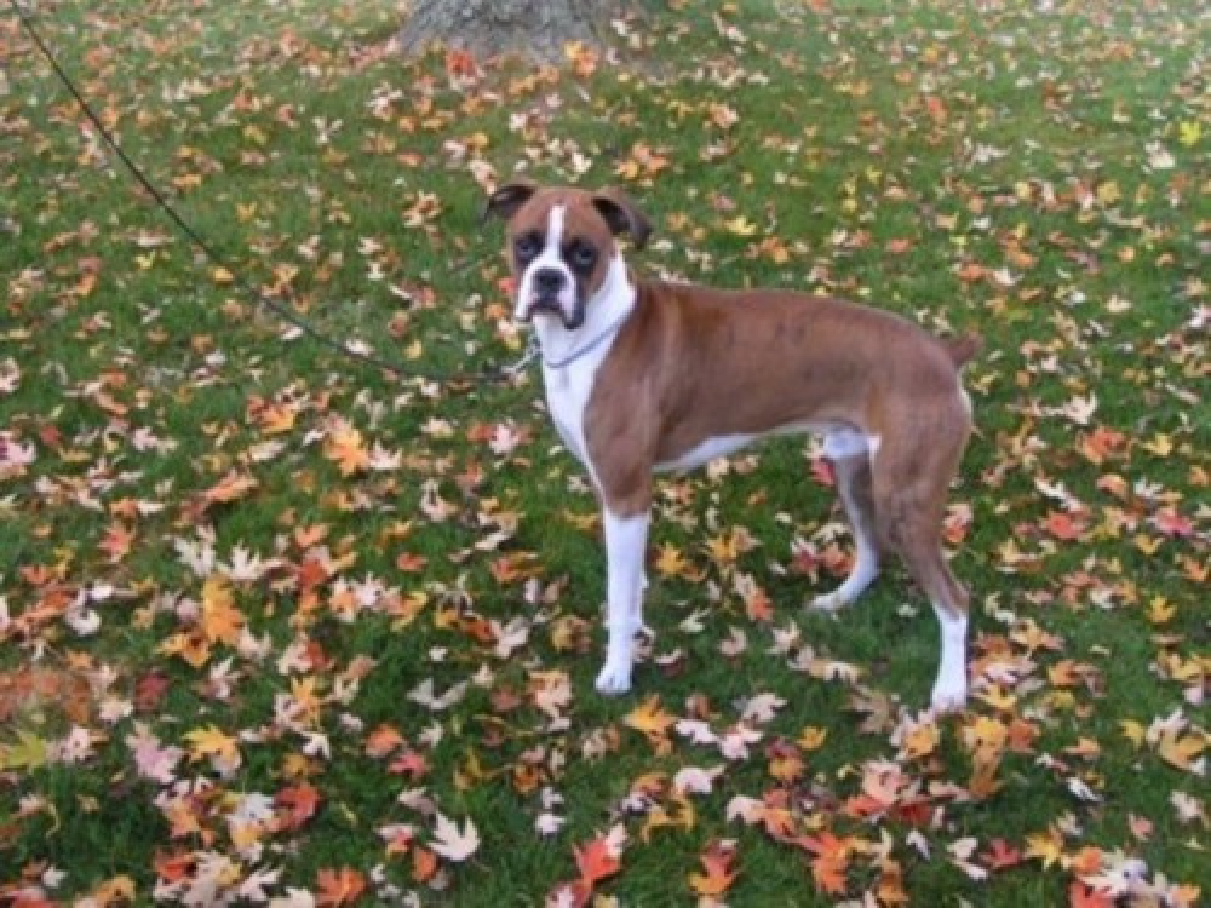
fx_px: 1714
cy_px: 454
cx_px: 606
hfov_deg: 38.9
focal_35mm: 49
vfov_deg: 29.7
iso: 50
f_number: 3.5
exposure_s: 1/60
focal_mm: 7.6
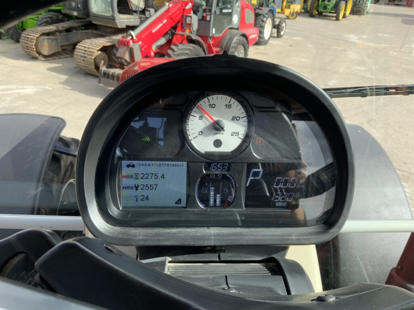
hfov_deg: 61.7
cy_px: 155
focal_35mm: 29
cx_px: 207
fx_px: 347
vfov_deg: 48.2
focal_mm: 3
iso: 16
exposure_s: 1/391
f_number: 1.8
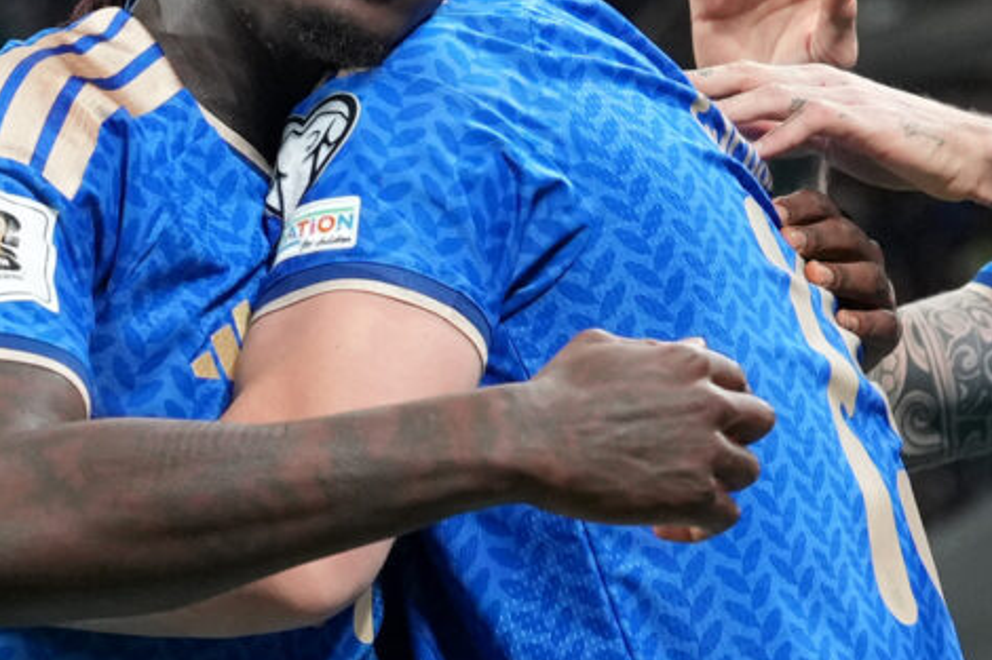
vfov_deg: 9.2
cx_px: 716
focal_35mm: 149
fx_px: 4104
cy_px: 19
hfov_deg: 13.7
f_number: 3.2
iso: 2000
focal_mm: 70
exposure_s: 1/1000
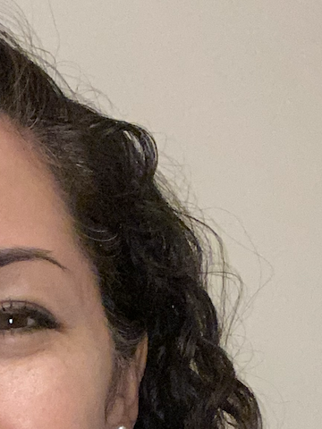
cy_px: 522
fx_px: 992
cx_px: -61
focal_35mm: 80
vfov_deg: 22.4
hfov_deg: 17.6
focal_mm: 2.71
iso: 500
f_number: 2.2
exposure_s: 1/34
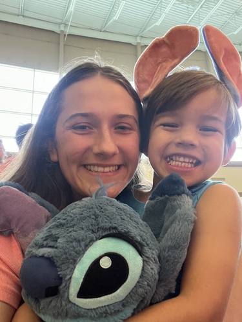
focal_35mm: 30
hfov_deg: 46.8
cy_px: 161
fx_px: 280
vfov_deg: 60.0
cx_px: 121
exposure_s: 1/32
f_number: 2.2
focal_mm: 2.71
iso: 400
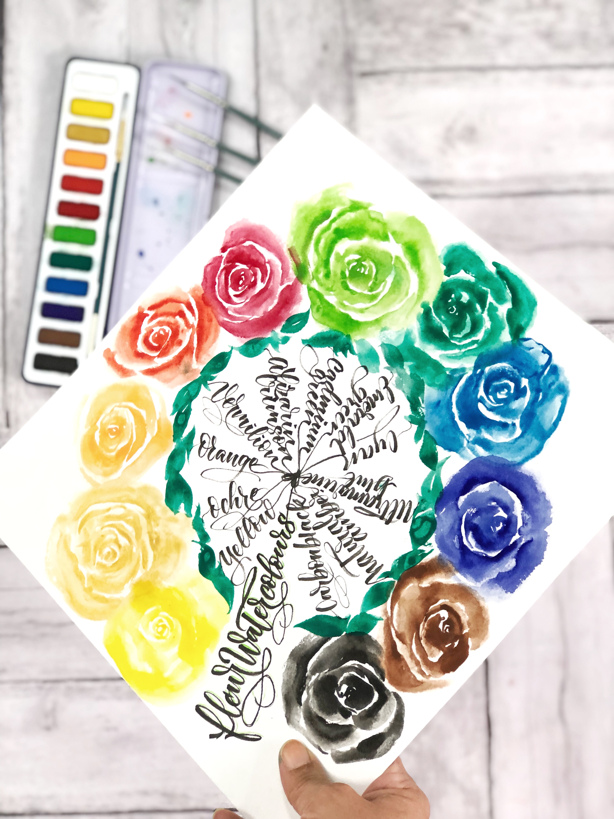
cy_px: 410
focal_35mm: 57
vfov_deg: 33.8
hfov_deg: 25.7
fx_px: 1348
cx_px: 307
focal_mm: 6.6
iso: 25
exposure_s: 1/33
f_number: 2.8
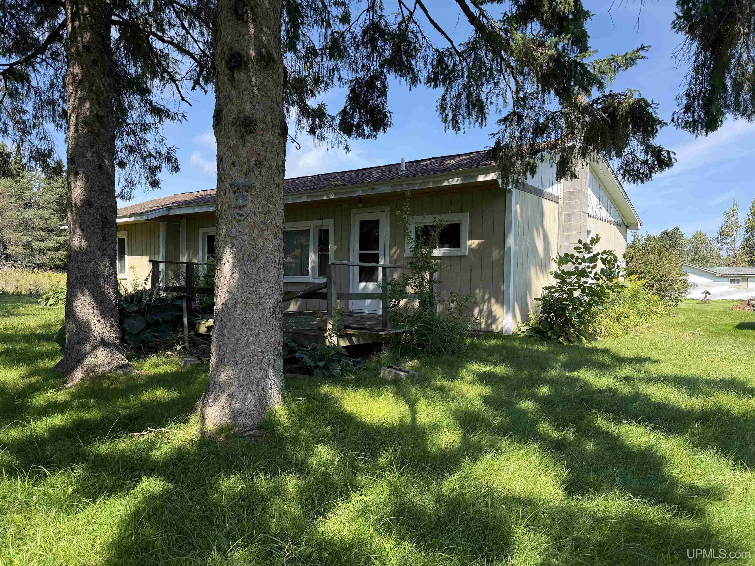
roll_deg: -0.9
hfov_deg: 71.6
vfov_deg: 56.8
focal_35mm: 24
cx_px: 378
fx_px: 523
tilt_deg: -1.2
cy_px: 283
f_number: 1.78
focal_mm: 6.76
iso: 100
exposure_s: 1/1812
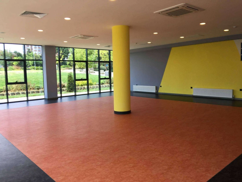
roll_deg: +1.1
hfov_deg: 61.7
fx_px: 203
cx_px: 121
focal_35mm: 29
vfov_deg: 48.2
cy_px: 91
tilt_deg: -3.2
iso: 25
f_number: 2.2
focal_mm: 4.15
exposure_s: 1/107
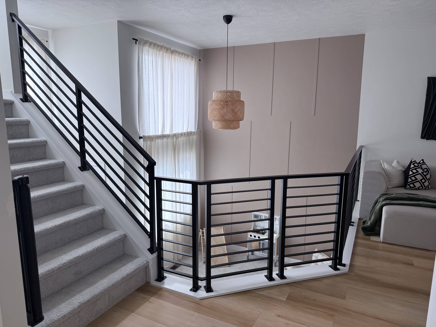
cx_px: 218
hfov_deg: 71.6
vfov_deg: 56.8
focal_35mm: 24
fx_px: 302
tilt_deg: -9.4
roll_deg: -0.3
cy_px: 164
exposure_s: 1/199
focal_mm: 6.76
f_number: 1.78
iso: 100
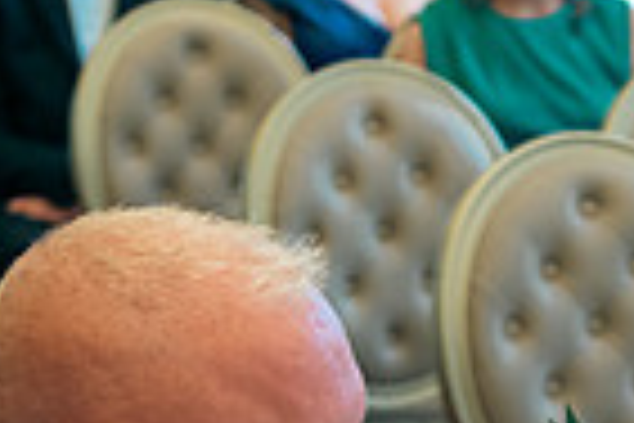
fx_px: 3469
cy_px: 628
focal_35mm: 197
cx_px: 477
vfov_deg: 6.9
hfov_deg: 10.4
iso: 250
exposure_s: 1/250
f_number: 3.5
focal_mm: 48
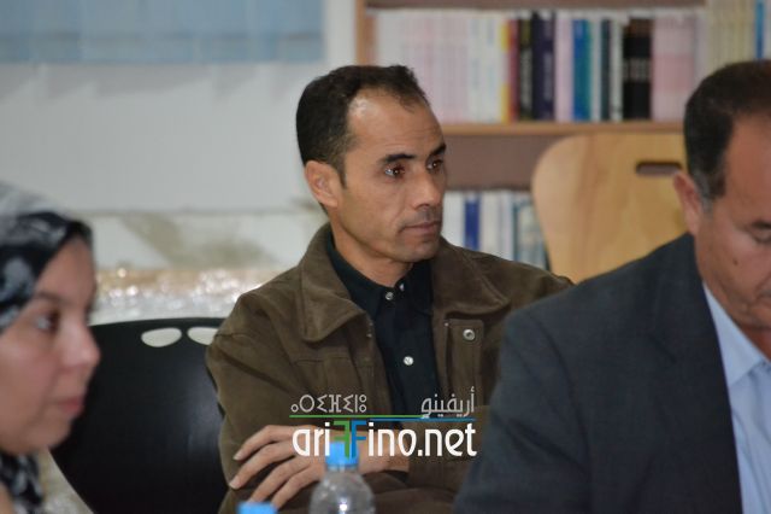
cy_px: 257
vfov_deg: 4.6
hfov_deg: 6.9
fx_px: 6421
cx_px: 386
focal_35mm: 300
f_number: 5.6
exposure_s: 1/60
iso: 3200
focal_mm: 200
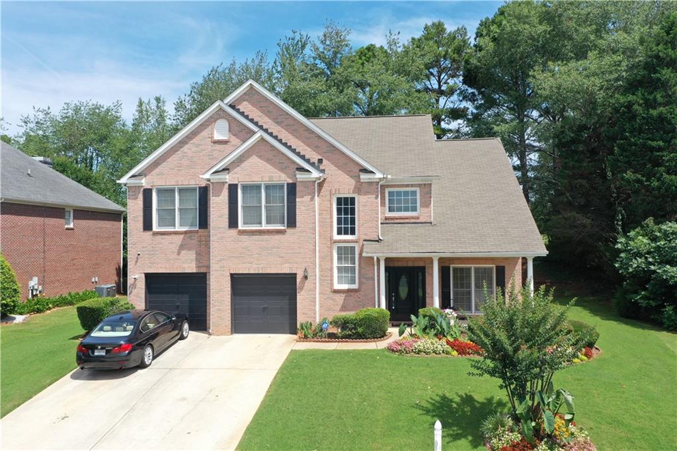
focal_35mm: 28
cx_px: 338
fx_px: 526
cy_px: 226
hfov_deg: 65.5
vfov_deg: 46.4
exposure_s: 1/320
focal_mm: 10.26
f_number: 5.6
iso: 100
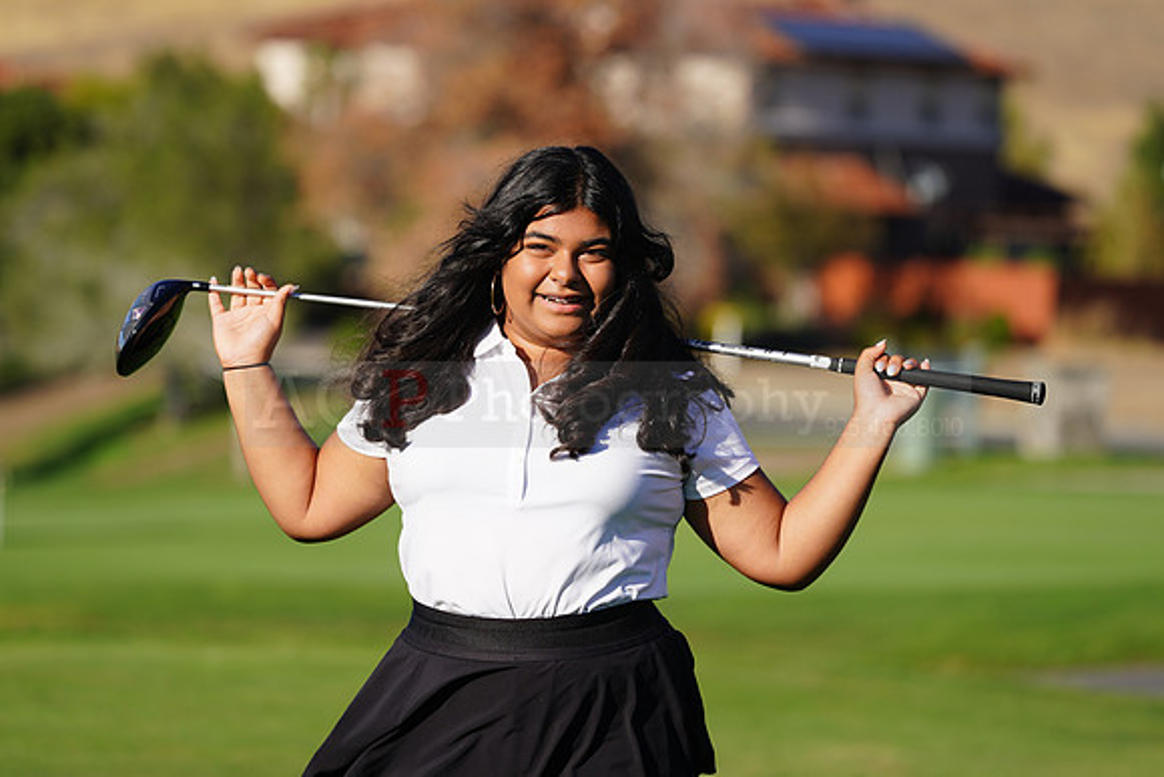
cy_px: 388
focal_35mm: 229
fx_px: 7406
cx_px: 582
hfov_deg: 9.0
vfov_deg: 6.0
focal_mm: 229
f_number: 5.6
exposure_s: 1/500
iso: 100
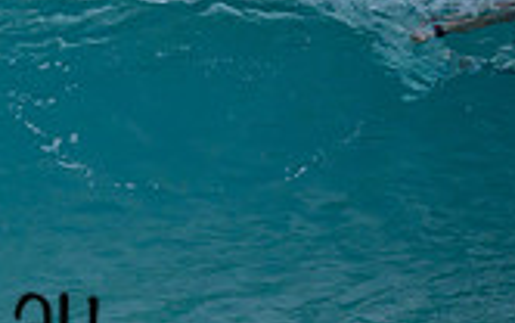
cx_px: -456
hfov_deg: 0.6
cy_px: 130
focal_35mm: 3566
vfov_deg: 0.4
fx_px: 50084
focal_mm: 800
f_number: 6.3
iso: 1100
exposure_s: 1/2000
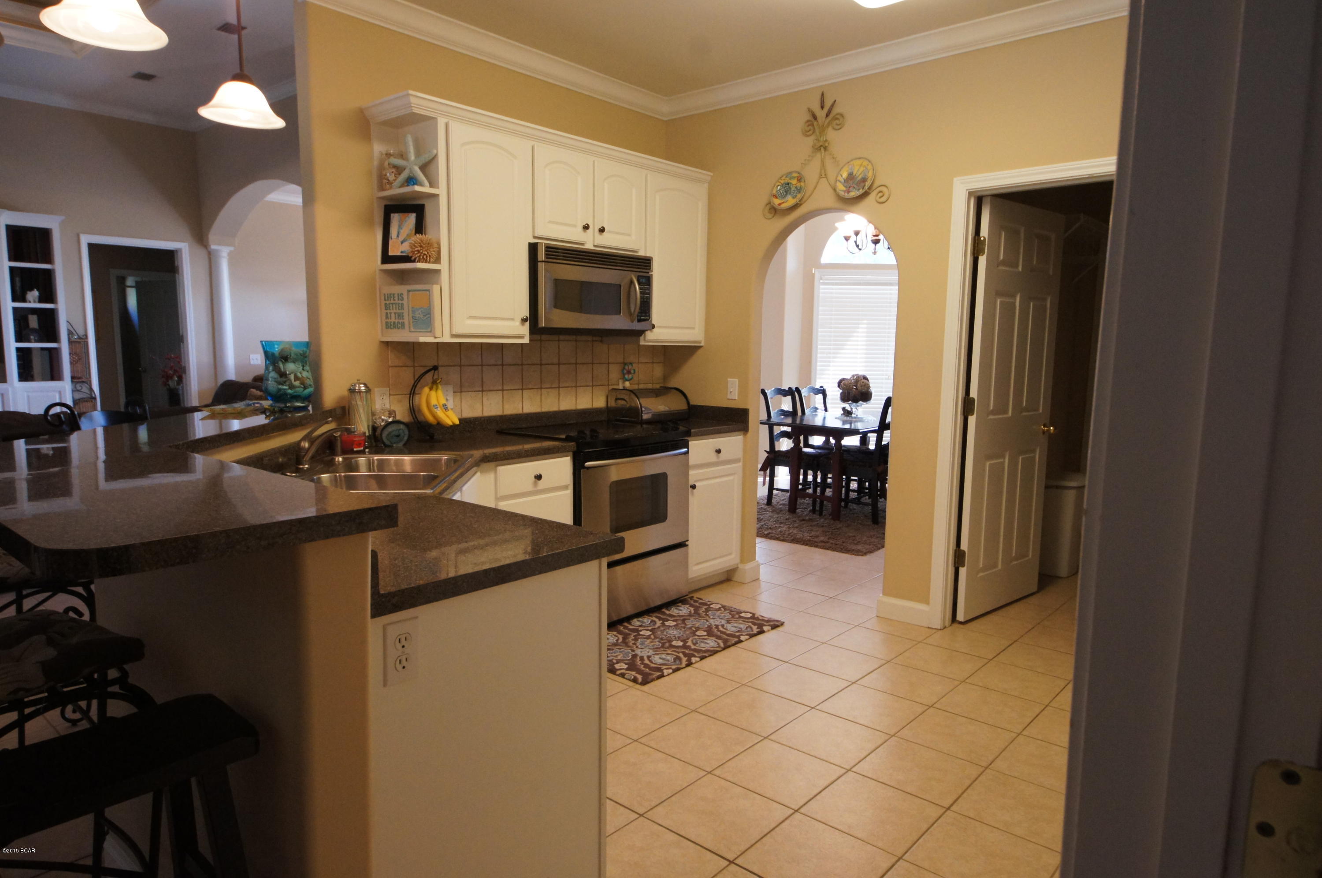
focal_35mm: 22
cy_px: 439
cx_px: 661
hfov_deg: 77.4
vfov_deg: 56.0
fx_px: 825
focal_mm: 15
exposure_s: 1/40
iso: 1600
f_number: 8
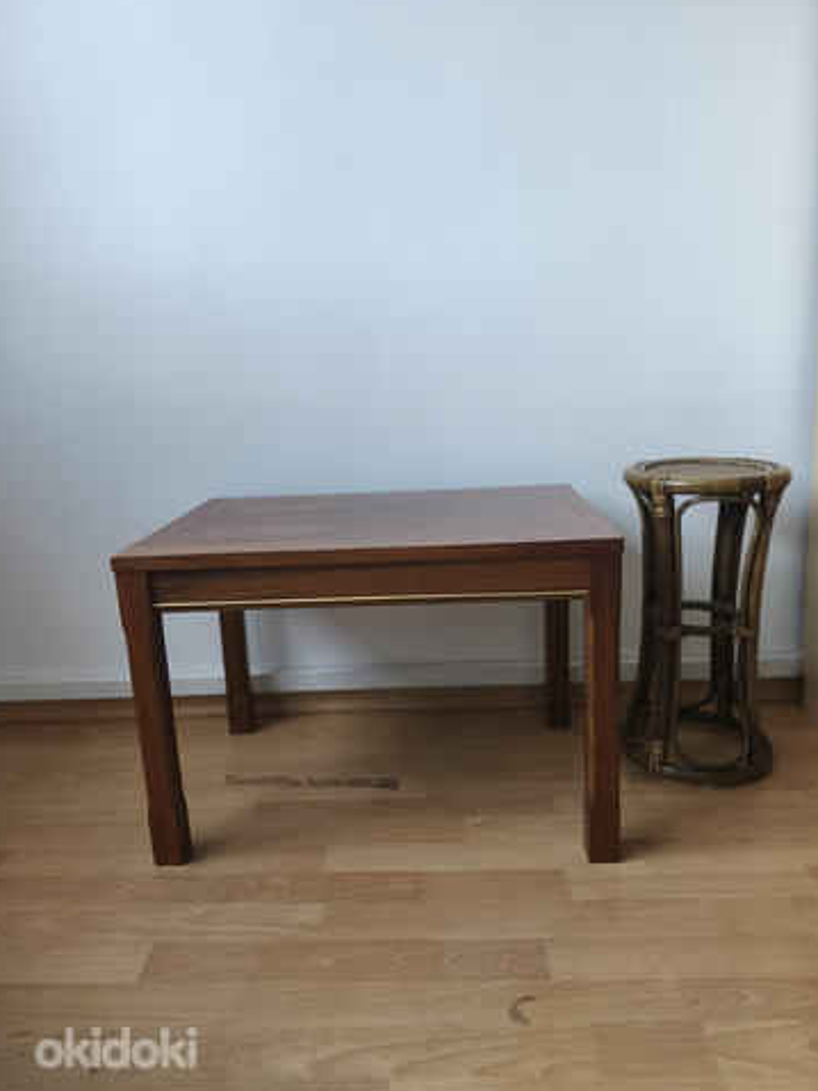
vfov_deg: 71.6
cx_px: 398
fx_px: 757
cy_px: 558
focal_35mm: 24
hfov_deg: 56.8
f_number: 1.65
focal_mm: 6.18
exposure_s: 1/50
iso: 320
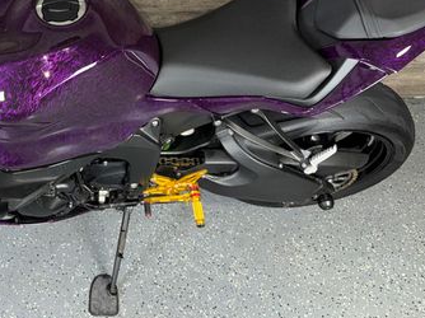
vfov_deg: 29.9
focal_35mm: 46
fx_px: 564
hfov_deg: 39.9
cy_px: 20
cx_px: 98
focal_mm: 6.76
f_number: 1.78
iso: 80
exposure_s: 1/22
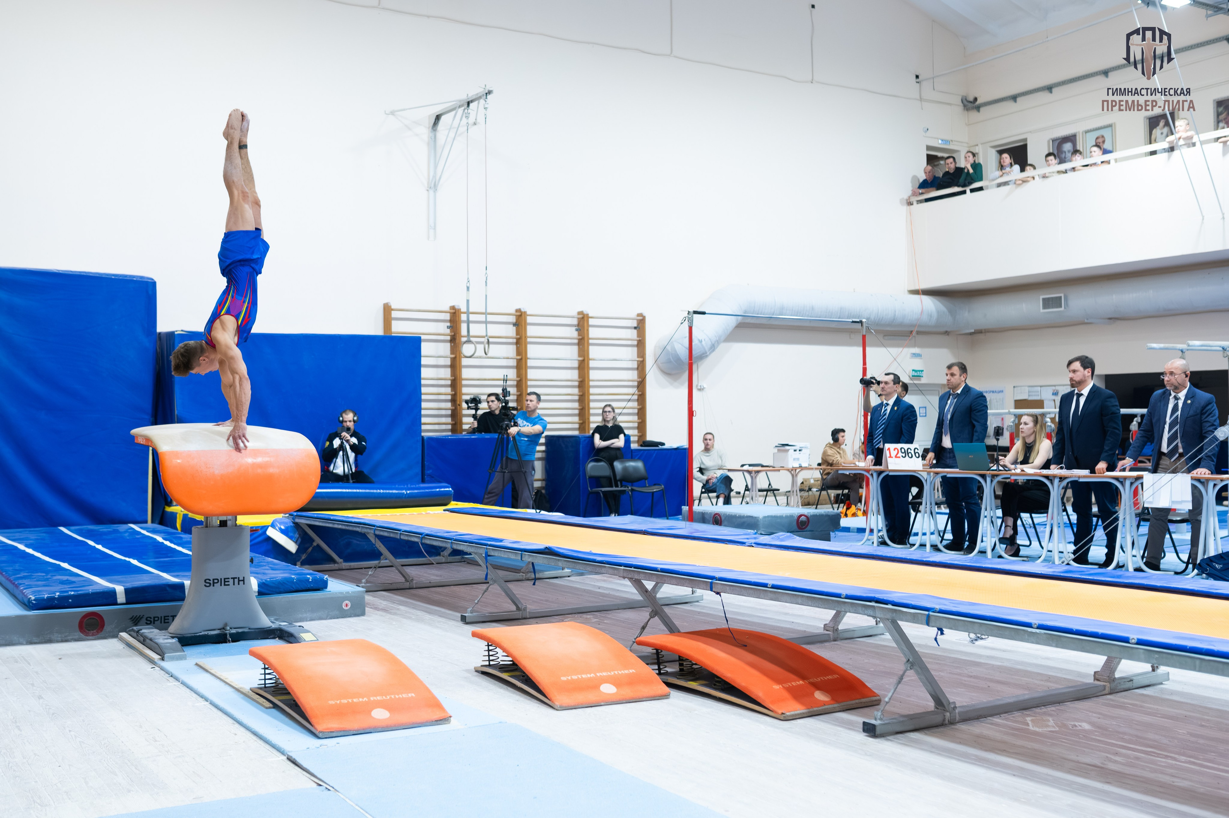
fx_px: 1329
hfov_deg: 49.6
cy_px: 408
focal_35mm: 39
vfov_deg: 34.2
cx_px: 583
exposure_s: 1/1000
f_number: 2.8
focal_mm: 35
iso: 2000
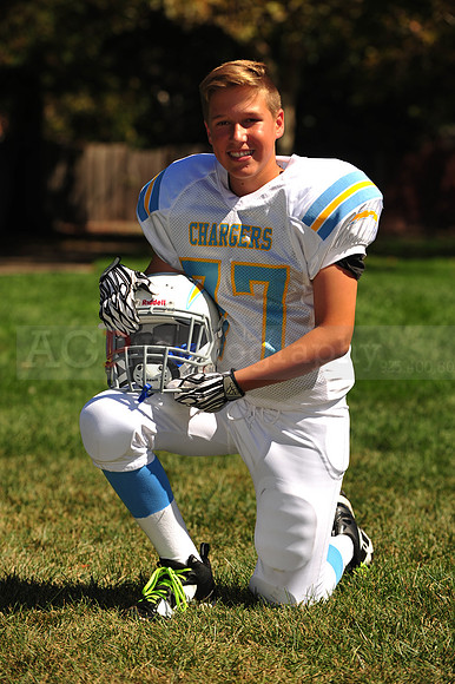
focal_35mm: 135
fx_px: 2562
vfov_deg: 15.2
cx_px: 228
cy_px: 342
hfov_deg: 10.1
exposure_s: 1/1000
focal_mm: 135
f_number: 5
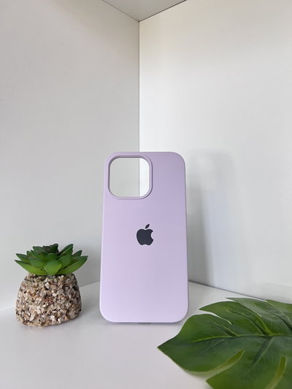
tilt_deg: -3.7
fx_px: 292
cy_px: 194
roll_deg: +1.8
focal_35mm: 26
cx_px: 146
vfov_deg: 67.3
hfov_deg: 53.1
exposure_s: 1/82
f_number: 1.5
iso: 125
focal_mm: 5.7
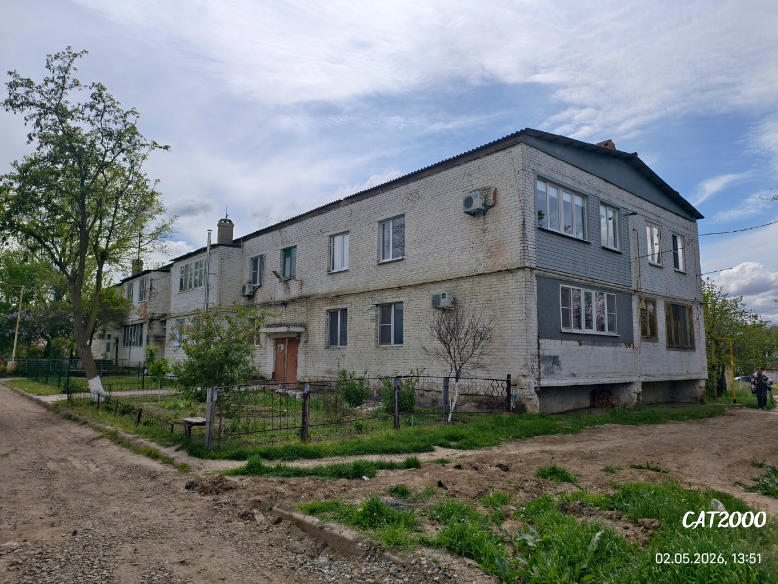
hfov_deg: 73.9
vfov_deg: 58.9
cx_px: 389
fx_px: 517
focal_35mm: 23
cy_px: 292
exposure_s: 1/8850
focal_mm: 6.54
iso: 72
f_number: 1.57
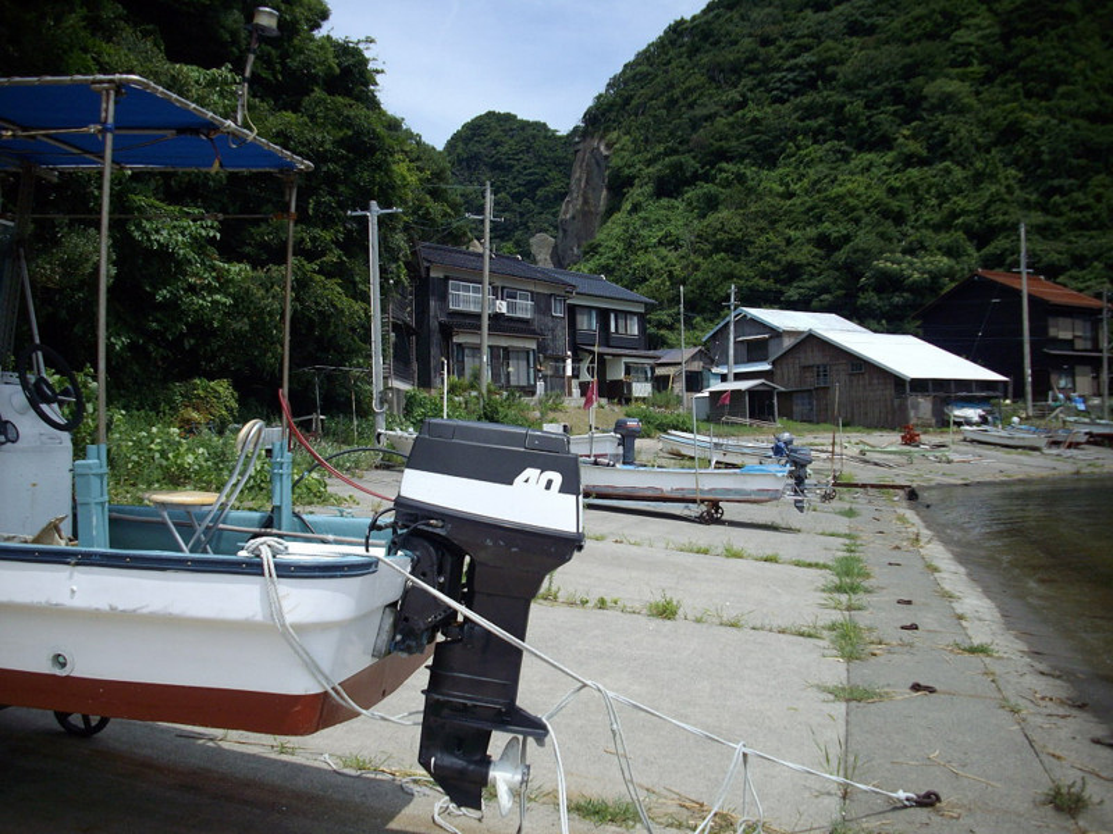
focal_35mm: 37
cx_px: 556
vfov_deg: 38.7
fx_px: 1190
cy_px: 417
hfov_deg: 50.1
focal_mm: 6.2
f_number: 5.6
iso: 80
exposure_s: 1/400
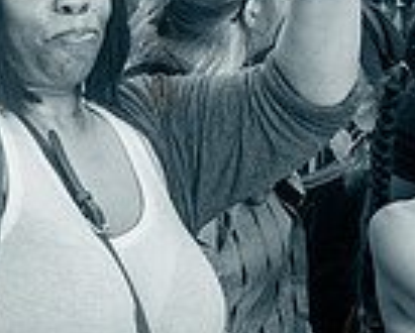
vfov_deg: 14.4
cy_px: -89
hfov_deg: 16.7
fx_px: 1267
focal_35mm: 103
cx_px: -230
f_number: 4.5
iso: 4000
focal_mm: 26
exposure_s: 1/250
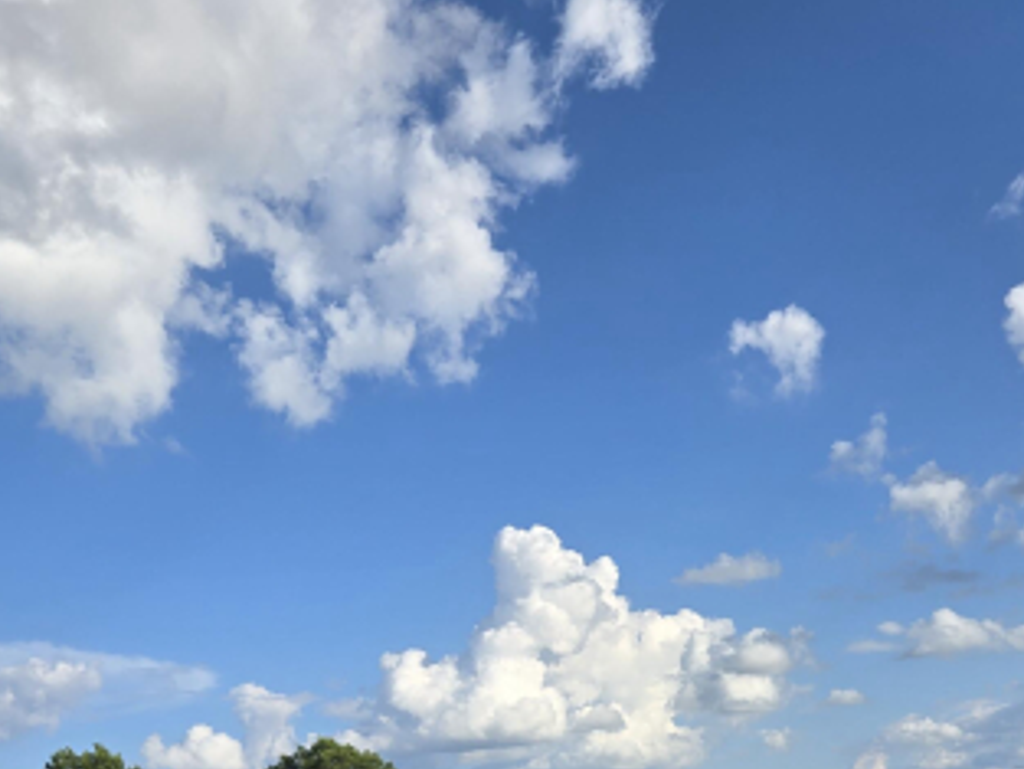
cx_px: 607
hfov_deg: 38.8
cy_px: 723
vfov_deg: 28.3
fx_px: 1450
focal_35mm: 49
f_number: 1.8
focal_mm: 5.4
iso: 25
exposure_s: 1/2417
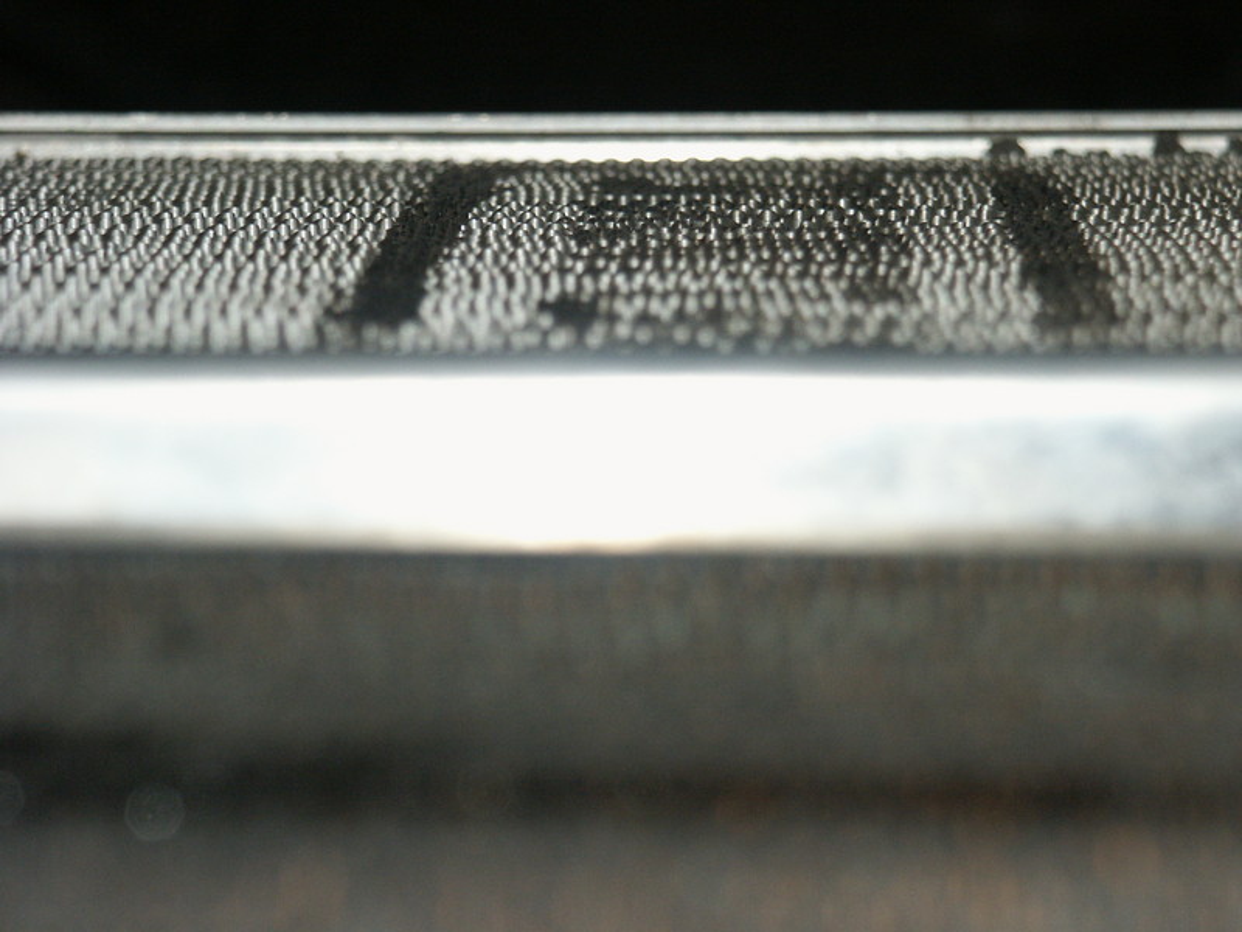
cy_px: 466
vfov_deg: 7.4
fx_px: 7176
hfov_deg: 9.9
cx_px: 621
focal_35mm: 200
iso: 200
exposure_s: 1/180
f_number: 4.5
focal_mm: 50.69
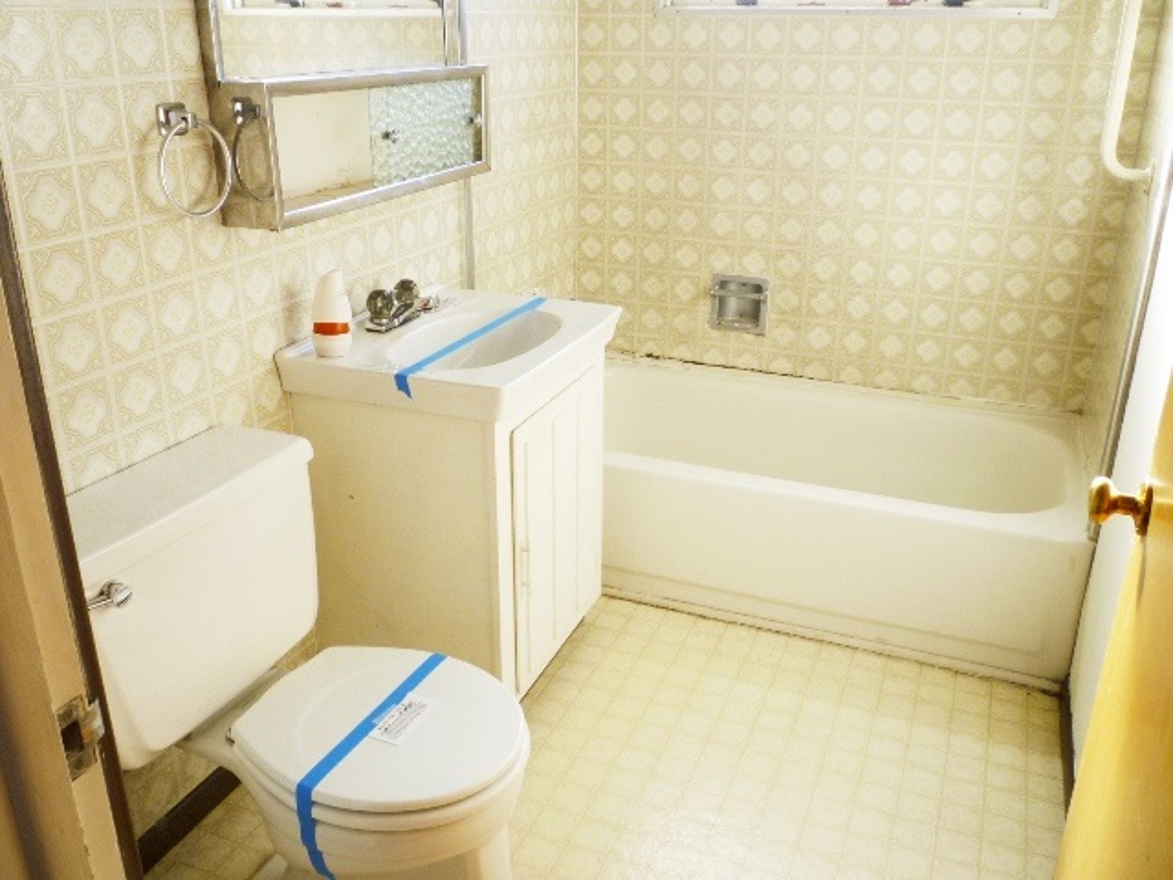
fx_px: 983
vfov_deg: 48.2
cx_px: 586
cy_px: 440
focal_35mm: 29
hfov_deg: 61.7
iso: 80
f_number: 3.3
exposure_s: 1/100
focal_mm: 5.2
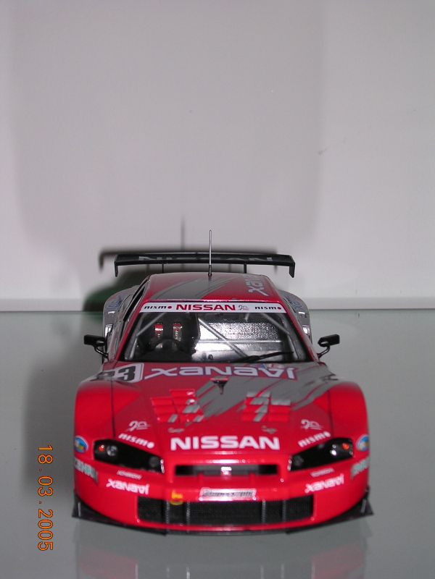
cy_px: 290
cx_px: 218
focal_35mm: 60
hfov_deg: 24.4
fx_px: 1005
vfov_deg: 32.2
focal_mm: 9.1
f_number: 3.4
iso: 100
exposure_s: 1/60.1
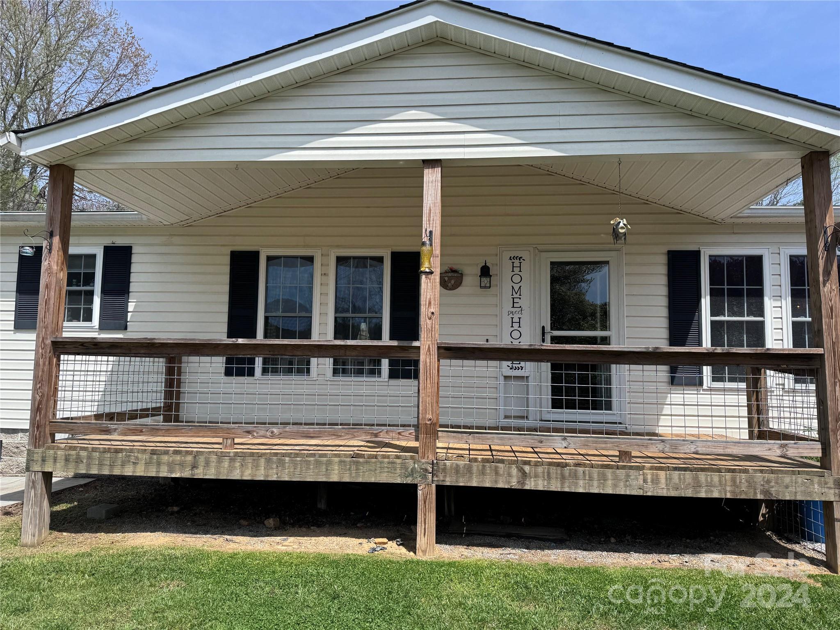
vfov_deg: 56.8
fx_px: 582
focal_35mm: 24
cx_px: 420
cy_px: 315
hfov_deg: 71.6
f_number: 1.78
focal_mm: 6.76
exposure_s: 1/2833
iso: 80
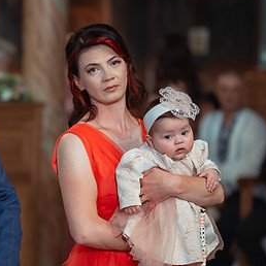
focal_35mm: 162
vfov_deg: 10.8
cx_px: 58
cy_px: 153
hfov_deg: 10.8
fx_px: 1408
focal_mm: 85
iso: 1600
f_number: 2
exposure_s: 1/250
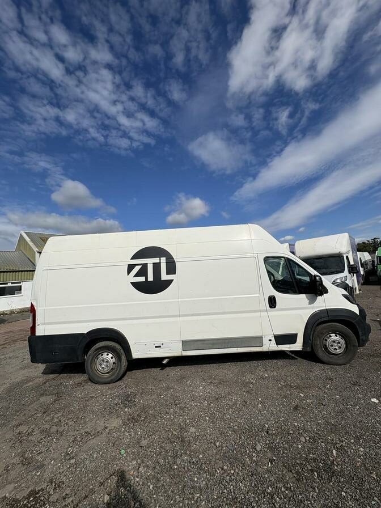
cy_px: 254
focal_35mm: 14
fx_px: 205
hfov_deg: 85.7
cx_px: 190
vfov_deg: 102.1
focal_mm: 2.22
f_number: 2.2
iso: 40
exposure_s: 1/6135
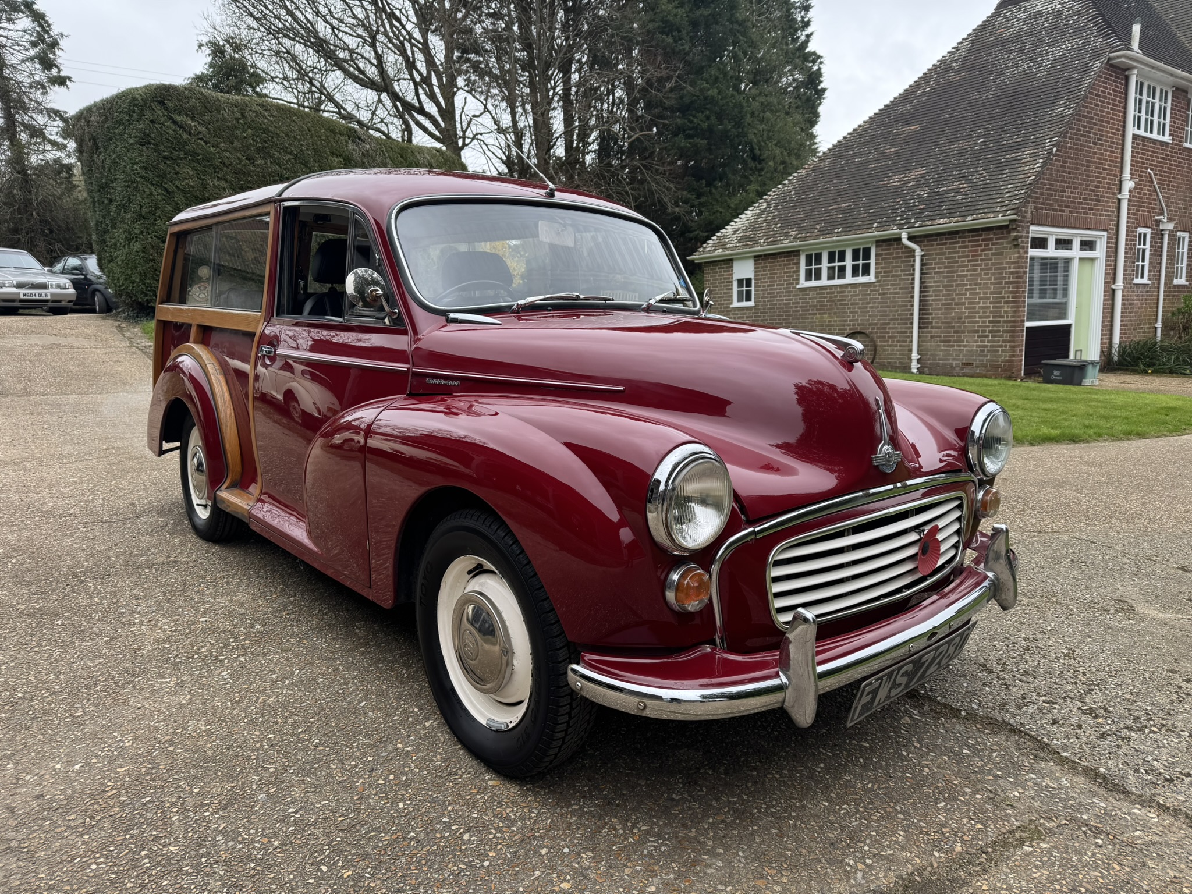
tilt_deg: -9.6
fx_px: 826
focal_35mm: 24
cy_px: 447
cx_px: 596
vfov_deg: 56.8
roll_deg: +1.5
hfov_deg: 71.6
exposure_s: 1/506
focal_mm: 6.76
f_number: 1.78
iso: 80
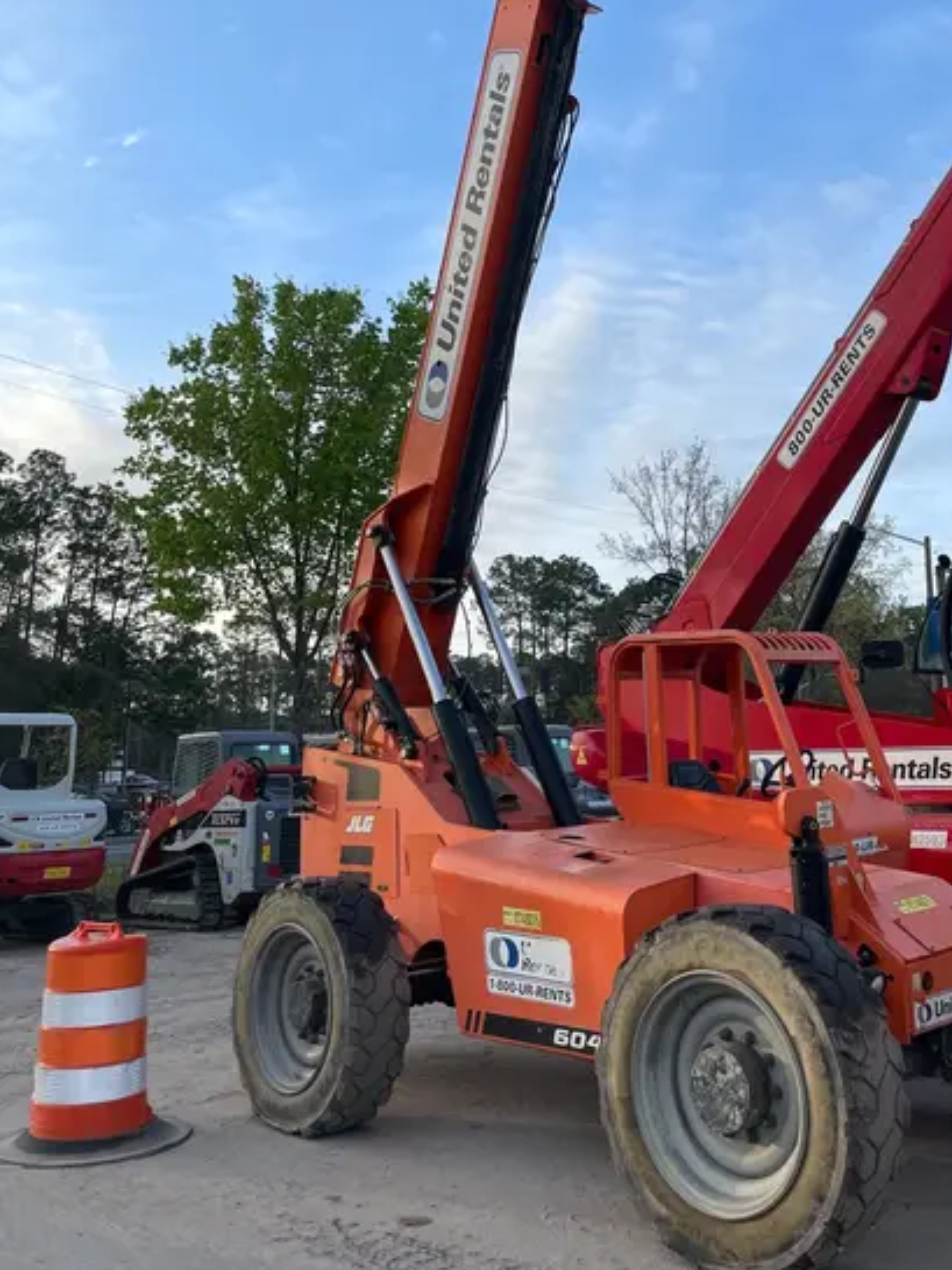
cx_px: 631
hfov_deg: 40.2
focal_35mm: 35
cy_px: 463
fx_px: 1283
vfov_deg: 52.0
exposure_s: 1/1383
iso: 32
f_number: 1.6
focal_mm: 4.2
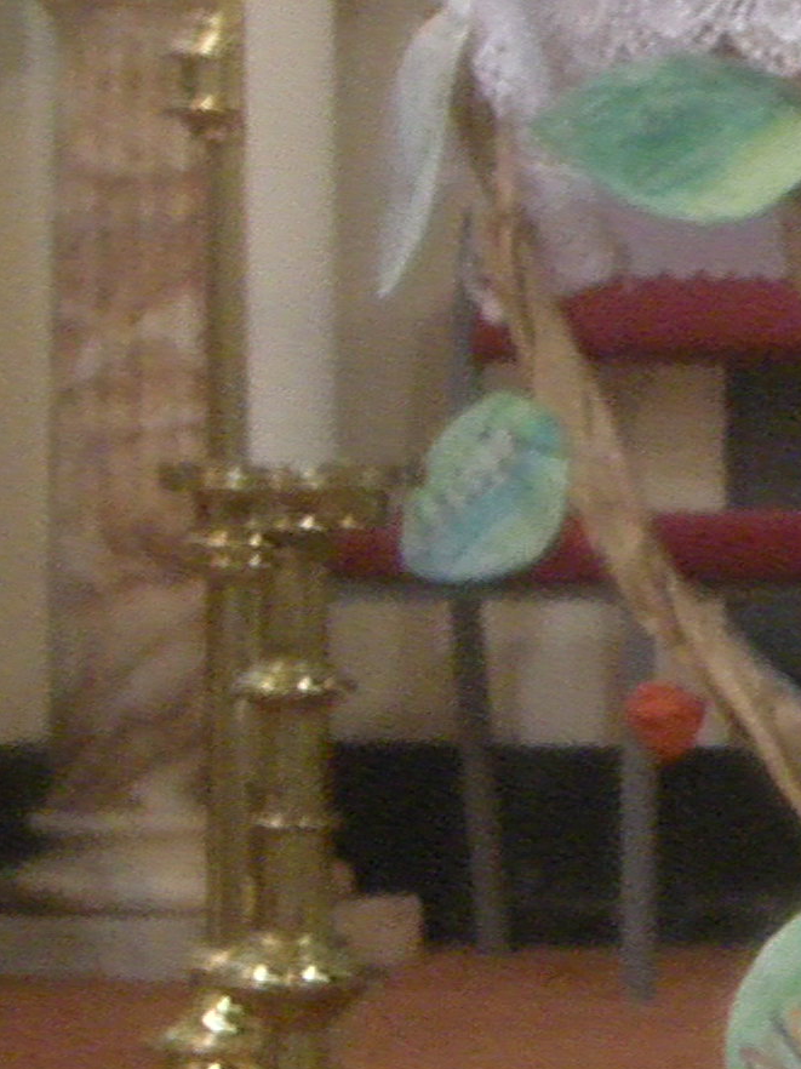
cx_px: 1898
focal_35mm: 322
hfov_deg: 4.5
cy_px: 407
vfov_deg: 6.2
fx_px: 9939
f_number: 5.1
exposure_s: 1/8
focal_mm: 14.6
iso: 442
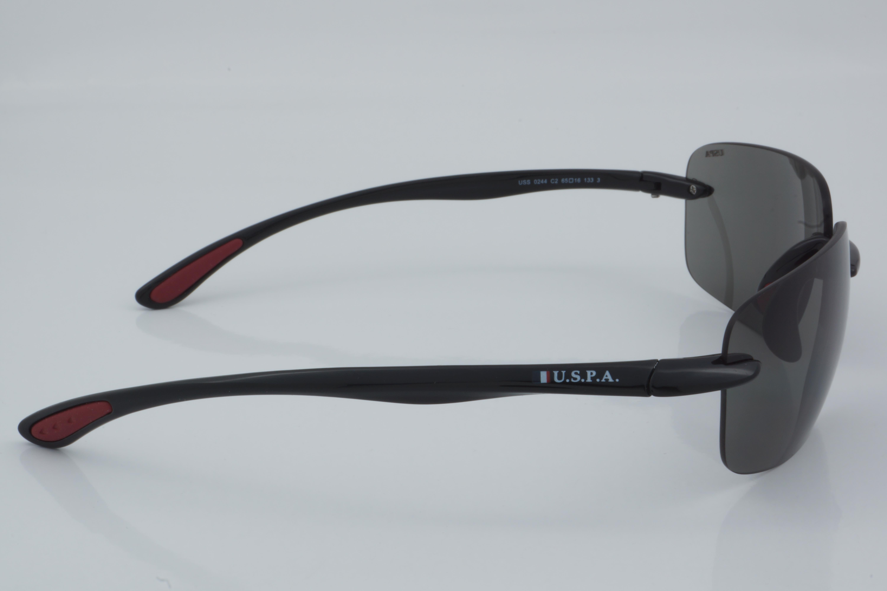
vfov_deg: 18.2
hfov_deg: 27.0
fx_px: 1848
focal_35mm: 75
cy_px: 296
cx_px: 444
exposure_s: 1/4
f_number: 32
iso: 100
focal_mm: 50
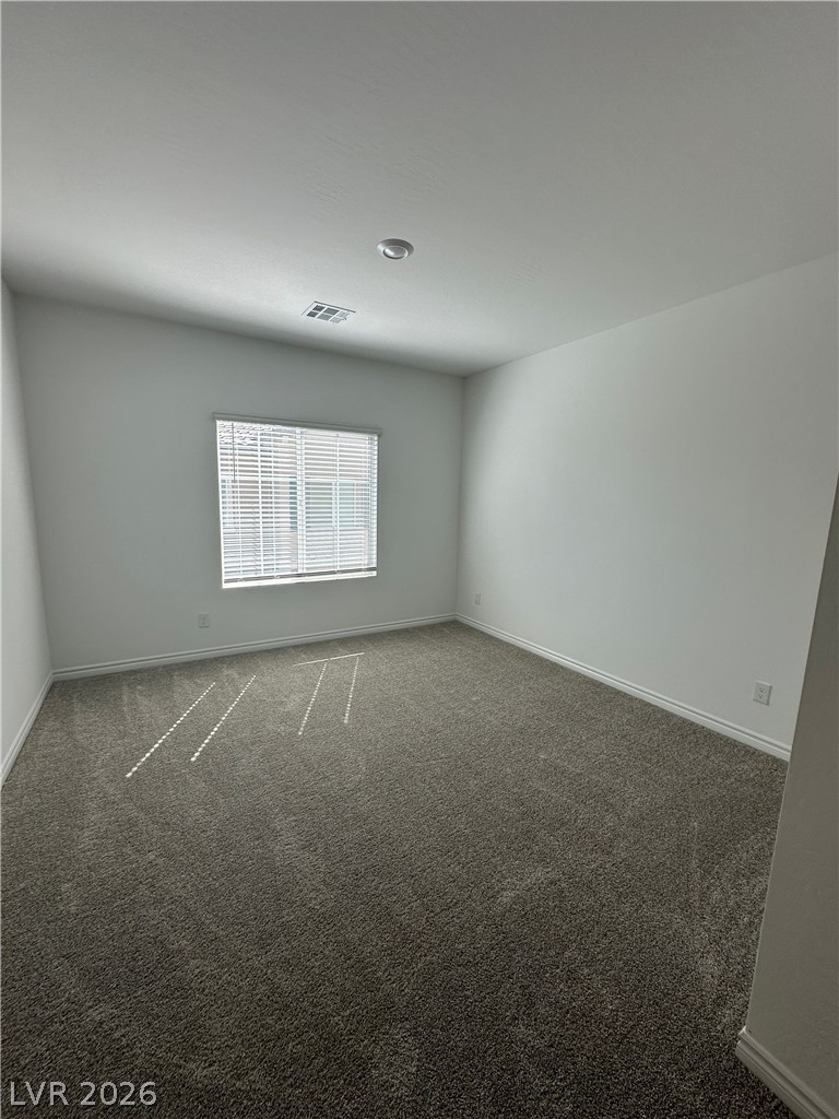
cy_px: 560
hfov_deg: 85.7
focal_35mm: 14
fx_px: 452
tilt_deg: -8.4
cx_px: 420
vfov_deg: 102.1
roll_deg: -1.9
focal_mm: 2.22
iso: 40
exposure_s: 1/195
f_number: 2.2
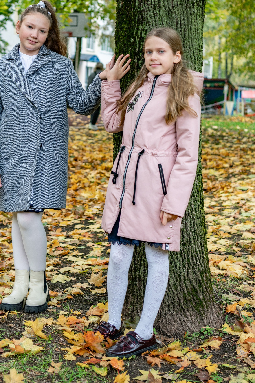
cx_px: 110
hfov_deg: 19.4
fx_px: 745
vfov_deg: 28.5
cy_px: 108
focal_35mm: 70
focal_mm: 45
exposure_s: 1/320
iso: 400
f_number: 2.8
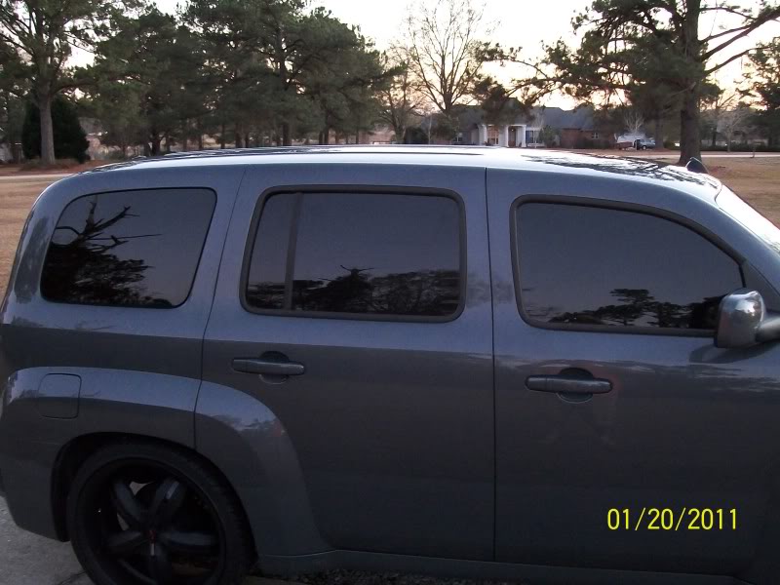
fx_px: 811
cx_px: 390
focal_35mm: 36
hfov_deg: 51.4
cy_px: 292
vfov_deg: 39.7
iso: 240
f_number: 2.7
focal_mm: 6
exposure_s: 1/8
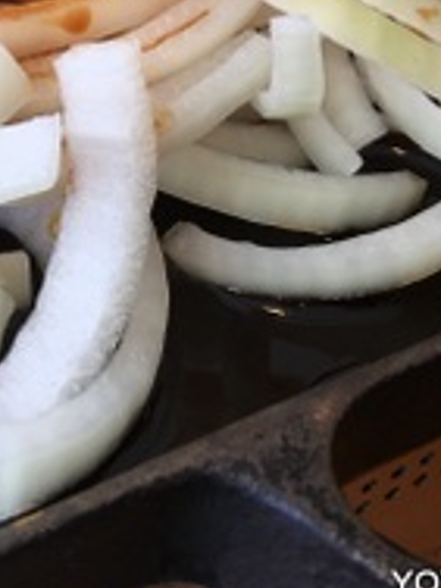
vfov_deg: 23.0
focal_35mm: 77
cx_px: 23
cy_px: -138
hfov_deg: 18.7
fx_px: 1308
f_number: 2.2
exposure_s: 1/60
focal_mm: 4.15
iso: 25
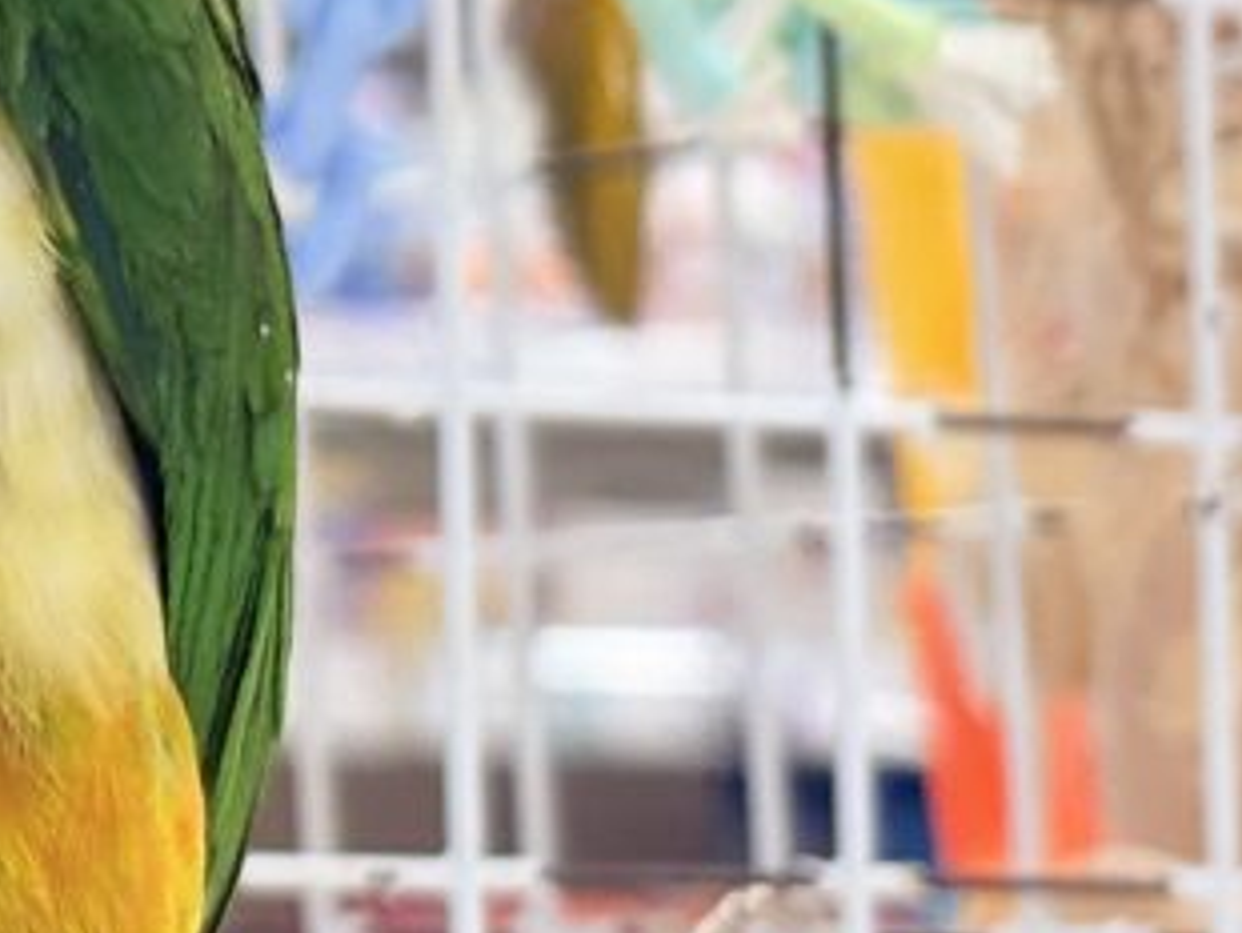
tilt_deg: +9.7
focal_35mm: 201
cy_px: -284
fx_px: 7217
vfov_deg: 7.3
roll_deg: +0.7
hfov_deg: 9.3
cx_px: -1062
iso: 125
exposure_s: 1/100
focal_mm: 5.96
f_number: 1.6
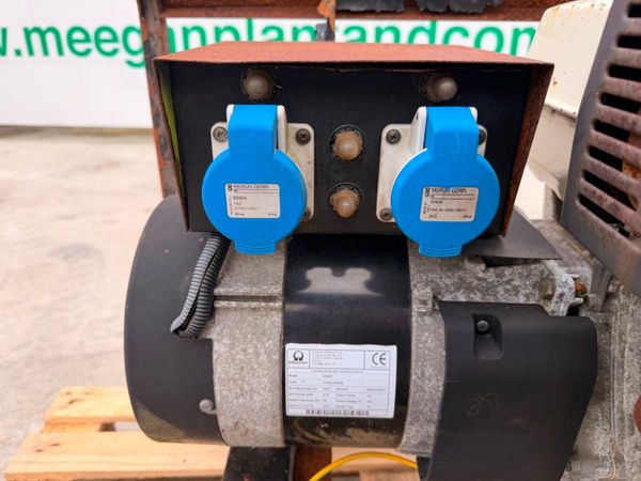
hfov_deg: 71.6
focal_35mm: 24
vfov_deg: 56.8
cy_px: 240
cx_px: 320
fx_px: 444
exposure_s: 1/849
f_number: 1.78
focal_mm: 6.76
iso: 80
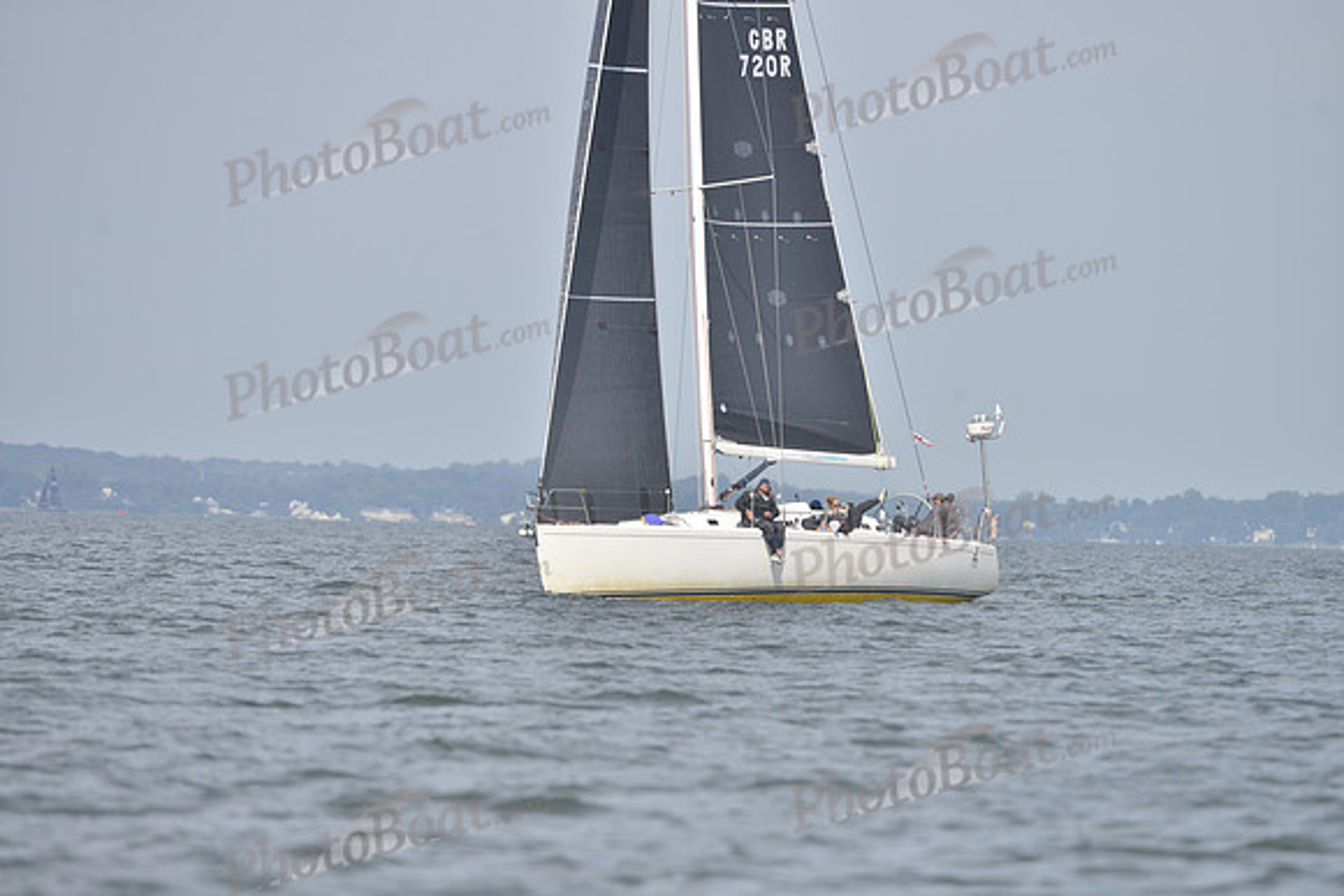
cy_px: 448
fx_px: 11575
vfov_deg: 4.4
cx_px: 672
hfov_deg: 6.6
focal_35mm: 310
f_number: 7.1
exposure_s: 1/1000
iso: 280
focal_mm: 310
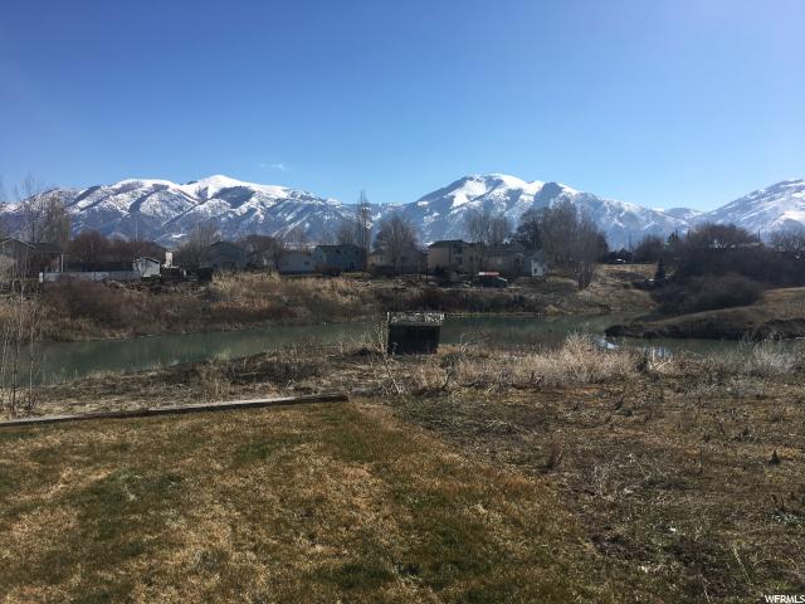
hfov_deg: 61.7
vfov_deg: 48.2
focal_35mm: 29
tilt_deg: -1.6
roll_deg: +0.5
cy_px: 302
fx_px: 674
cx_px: 402
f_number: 2.2
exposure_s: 1/2481
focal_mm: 4.15
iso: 25
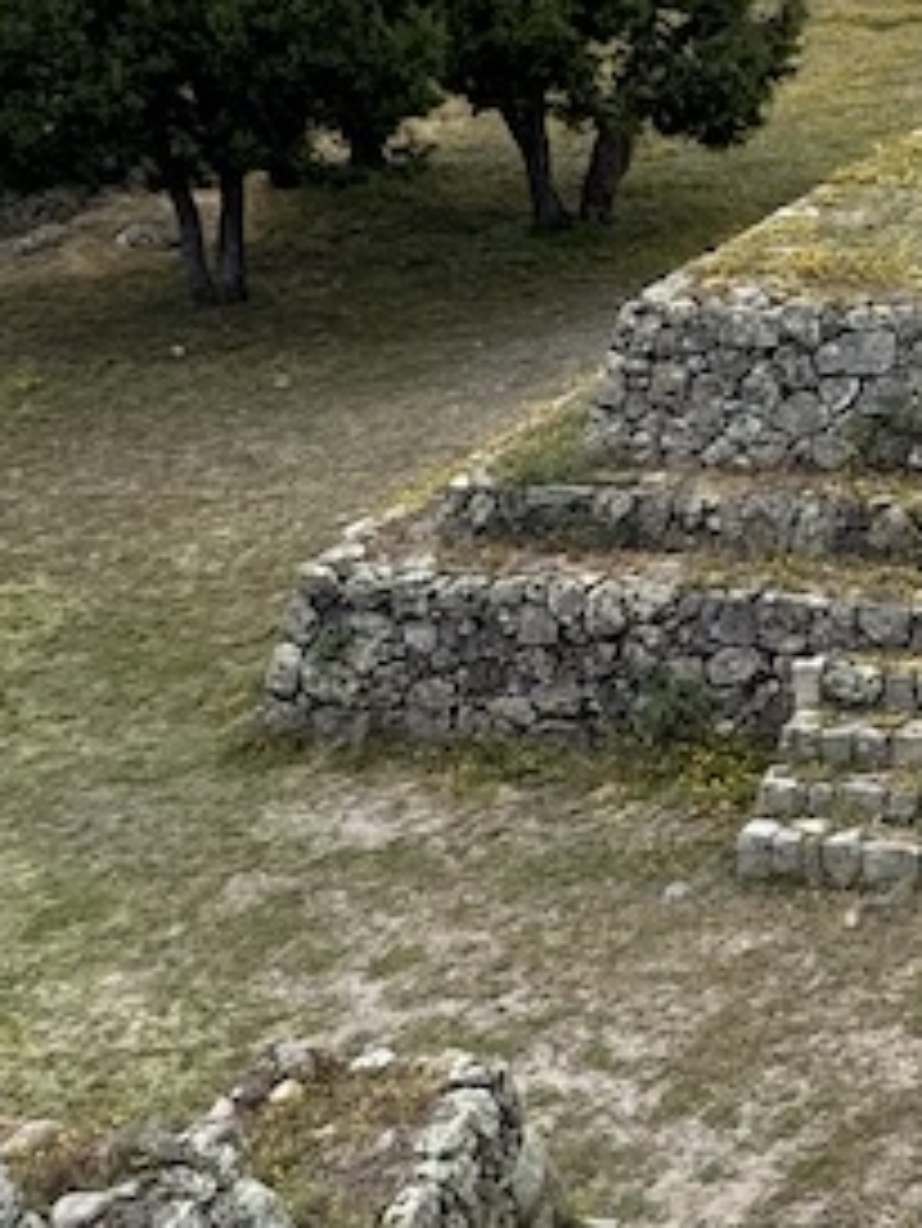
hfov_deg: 18.1
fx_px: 2484
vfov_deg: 27.3
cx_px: 1493
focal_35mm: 70
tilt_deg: -18.1
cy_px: 290
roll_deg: -0.5
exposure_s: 1/910
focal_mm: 2.22
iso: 50
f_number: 2.2
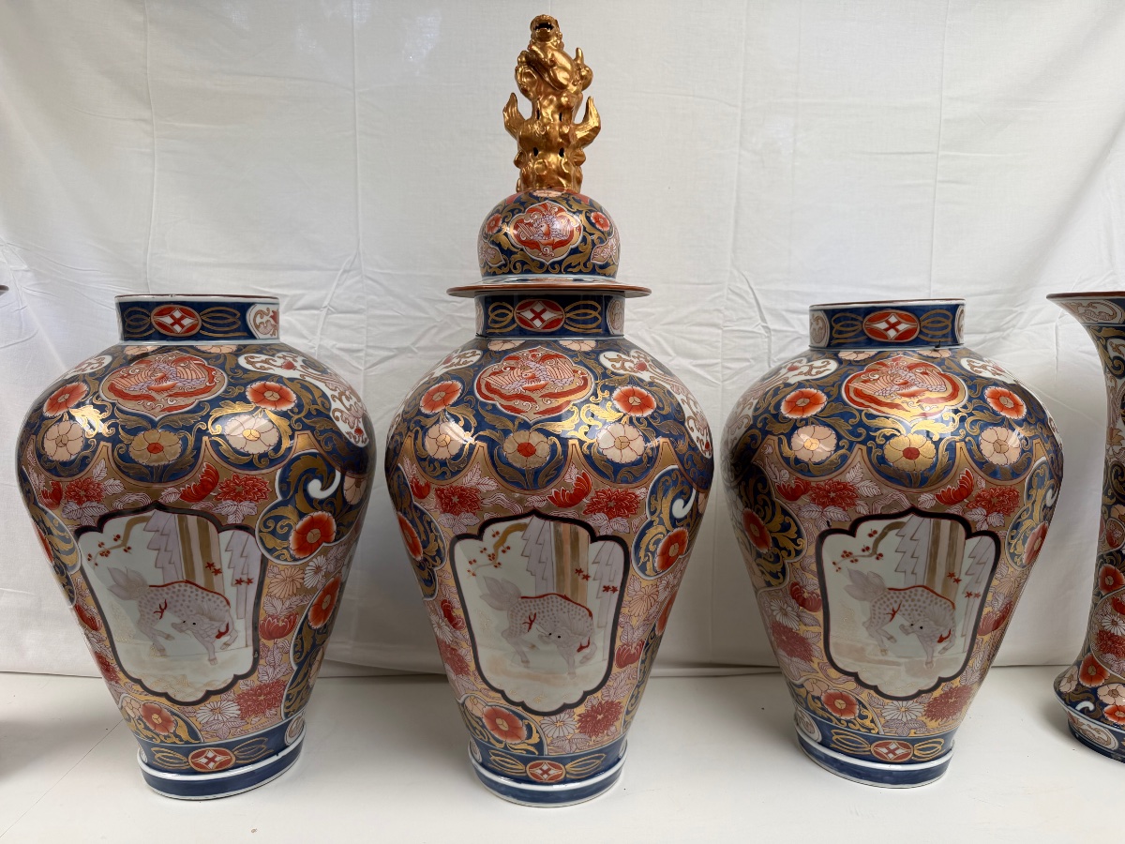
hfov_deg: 71.6
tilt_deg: -7.0
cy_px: 422
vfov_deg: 56.8
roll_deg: -0.7
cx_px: 562
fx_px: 780
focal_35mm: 24
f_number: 1.78
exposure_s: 1/281
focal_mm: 6.76
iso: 64
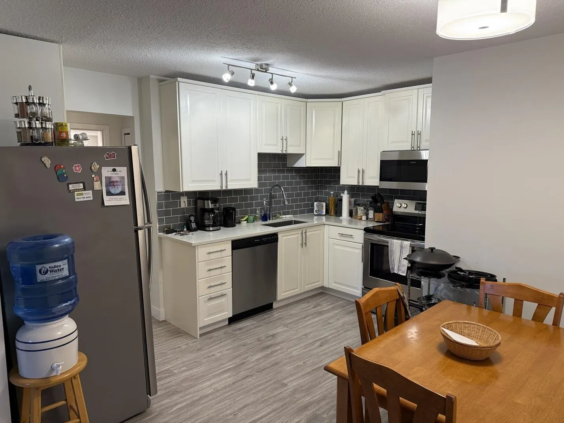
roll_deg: +0.1
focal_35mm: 24
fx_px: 391
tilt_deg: -6.5
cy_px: 212
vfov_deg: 56.8
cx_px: 282
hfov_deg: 71.6
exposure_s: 1/60
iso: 125
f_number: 1.78
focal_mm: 6.76
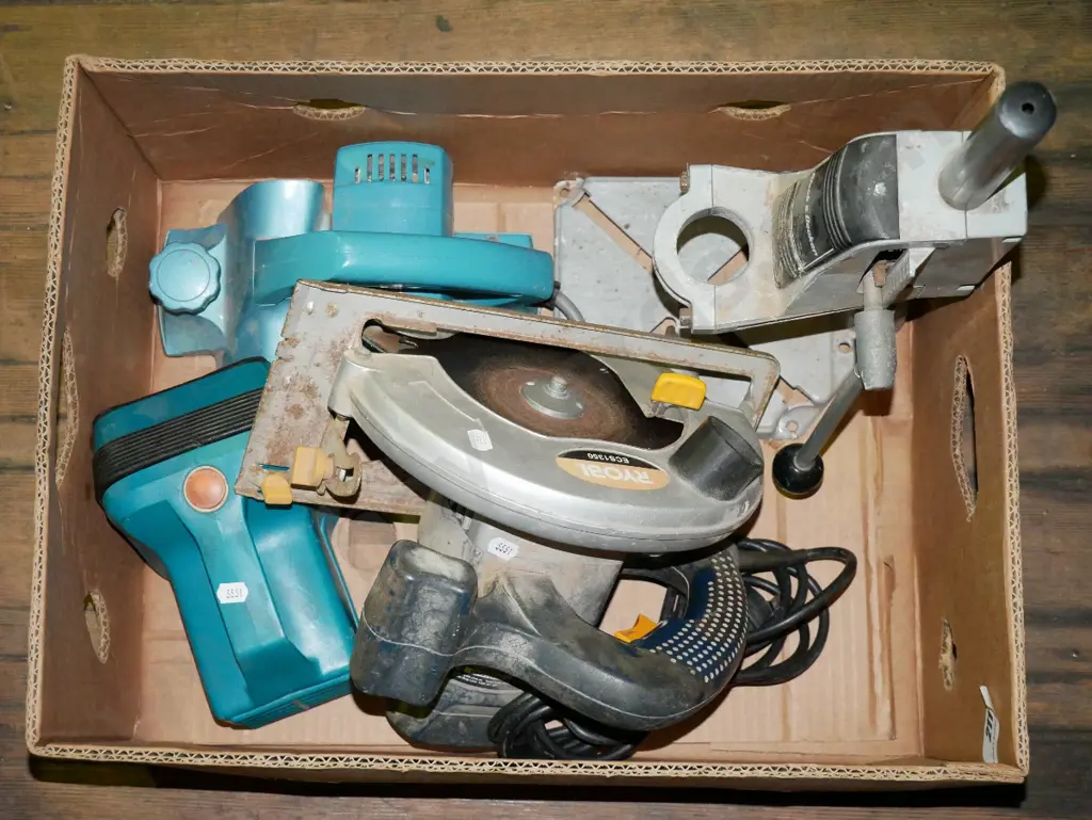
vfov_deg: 27.1
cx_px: 546
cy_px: 410
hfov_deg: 35.5
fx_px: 1704
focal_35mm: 54
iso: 3200
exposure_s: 1/80
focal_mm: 27
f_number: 4.6
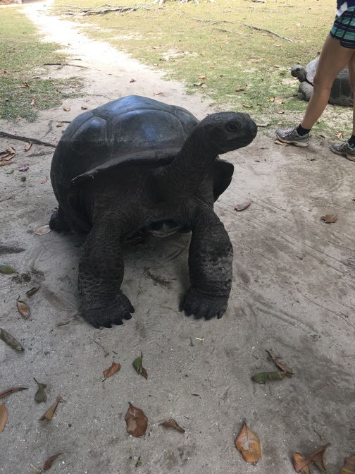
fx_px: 397
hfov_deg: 48.2
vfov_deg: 61.7
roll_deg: +1.9
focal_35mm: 29
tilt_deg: -32.4
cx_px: 178
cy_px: 237
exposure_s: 1/100
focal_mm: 4.15
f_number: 2.2
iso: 25
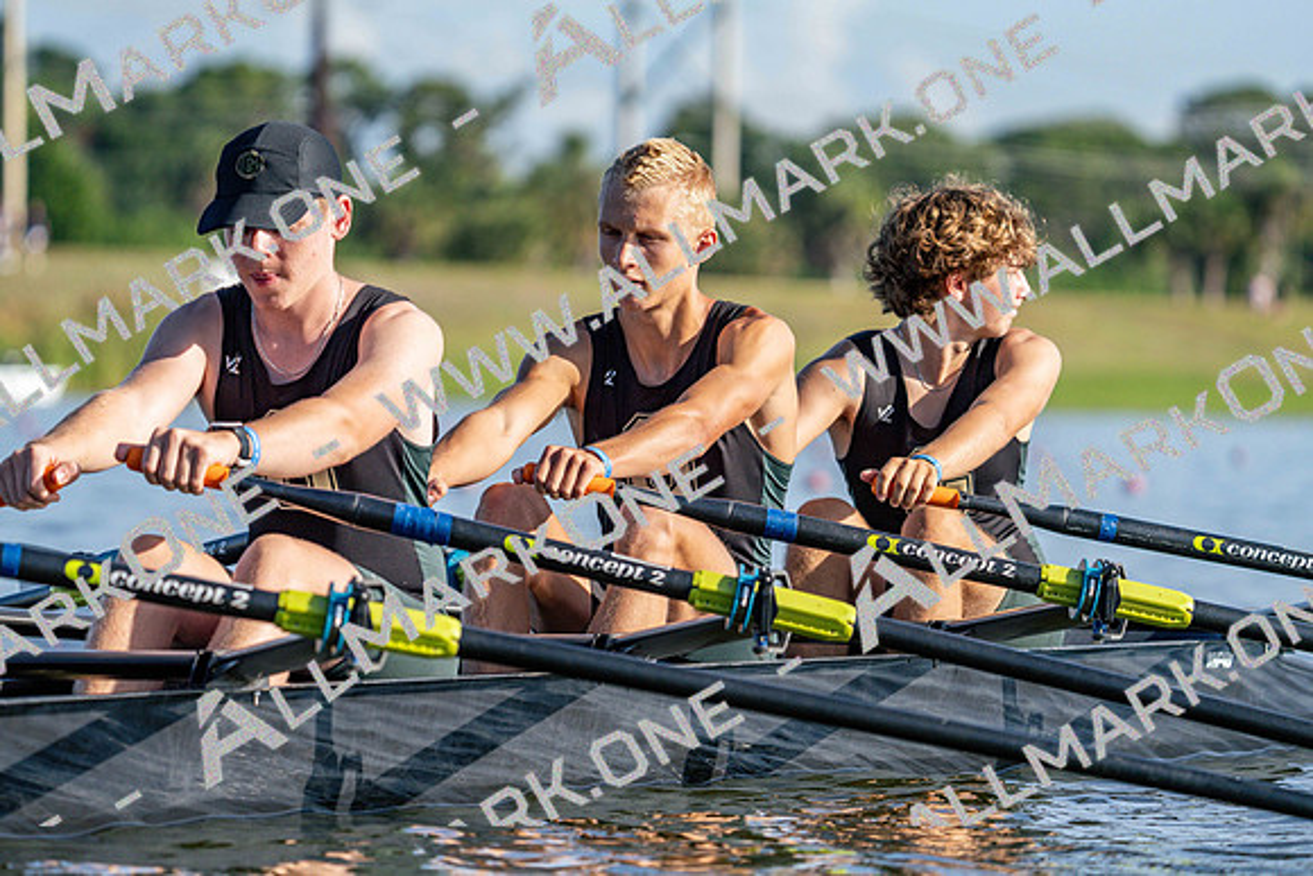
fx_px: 10871
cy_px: 438
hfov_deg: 6.9
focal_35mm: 298
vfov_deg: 4.6
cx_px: 656
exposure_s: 1/2500
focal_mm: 298
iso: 400
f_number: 6.3
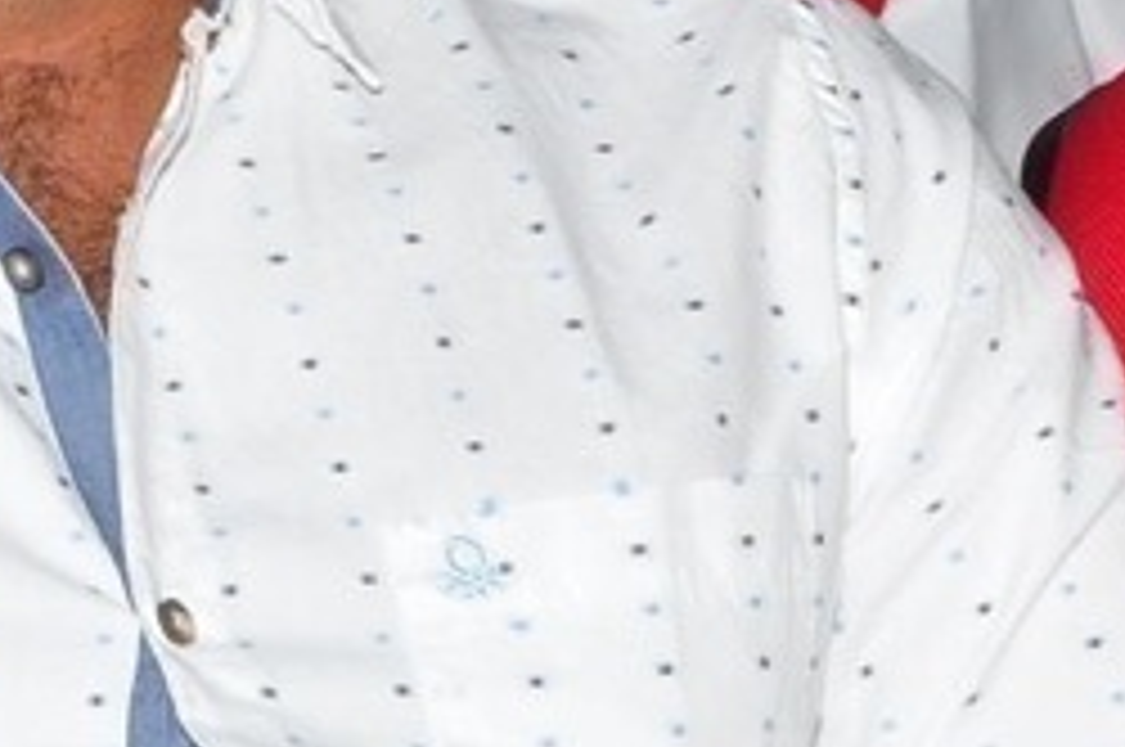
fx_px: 10124
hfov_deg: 6.2
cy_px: 524
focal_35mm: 324
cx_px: -824
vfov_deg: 4.2
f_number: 10
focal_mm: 45
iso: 400
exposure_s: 1/125
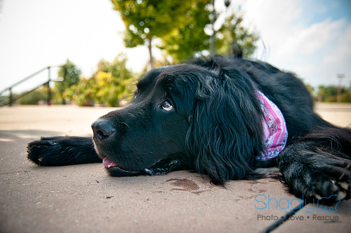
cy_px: 116
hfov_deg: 53.2
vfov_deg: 36.8
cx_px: 176
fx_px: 351
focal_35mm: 36
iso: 200
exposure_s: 1/1000
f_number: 2.8
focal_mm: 24
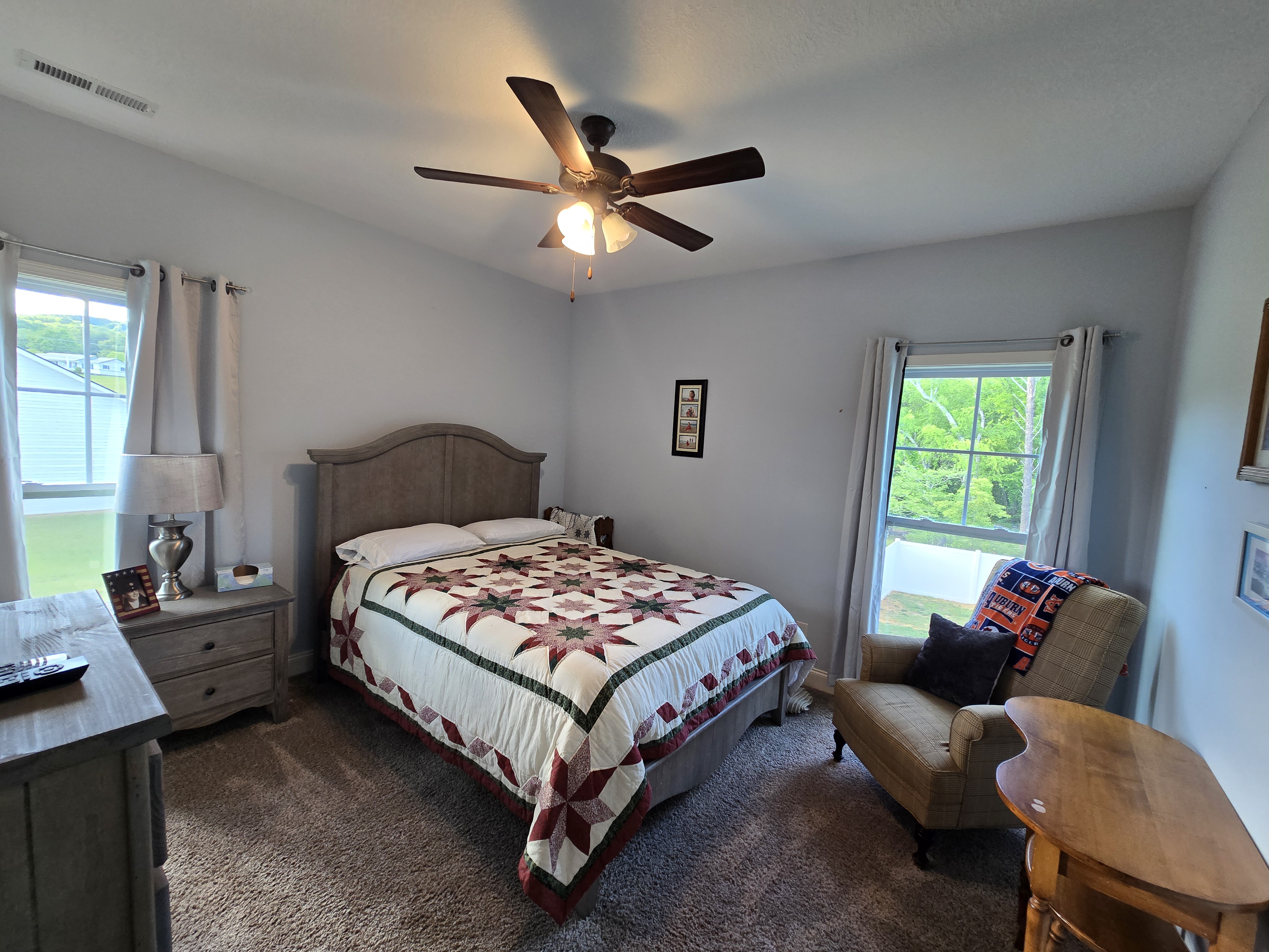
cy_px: 476
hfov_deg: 106.2
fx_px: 477
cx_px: 634
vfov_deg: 89.9
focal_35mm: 13
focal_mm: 2.2
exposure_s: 1/60
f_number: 2.2
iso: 125
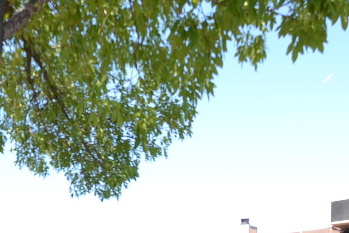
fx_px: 456
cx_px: 151
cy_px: 324
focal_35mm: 47
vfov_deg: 24.1
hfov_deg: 41.8
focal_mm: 10
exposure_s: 1/200
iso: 100
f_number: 4.5
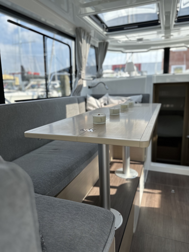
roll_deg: +0.8
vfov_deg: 71.6
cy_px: 126
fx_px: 175
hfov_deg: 56.8
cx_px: 94
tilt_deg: -10.8
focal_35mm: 24
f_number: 1.78
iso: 80
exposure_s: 1/1157
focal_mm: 6.86
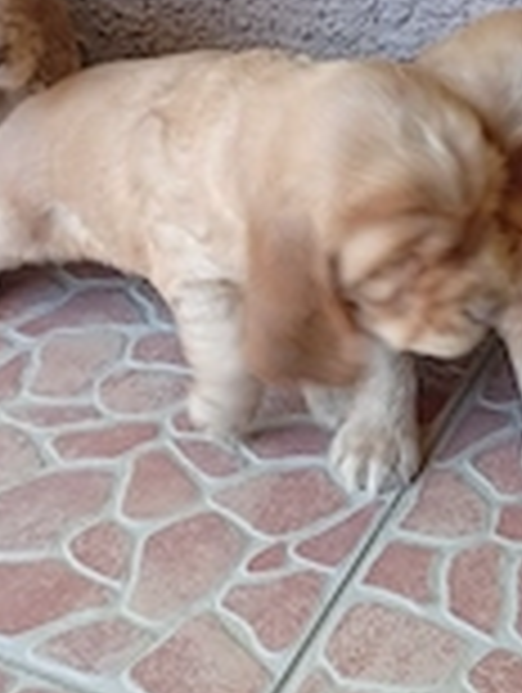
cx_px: 382
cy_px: 356
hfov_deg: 20.9
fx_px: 1404
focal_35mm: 70
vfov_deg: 27.7
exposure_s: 1/50
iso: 239
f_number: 1.8
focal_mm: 3.98
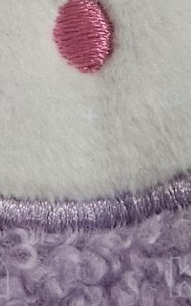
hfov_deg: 9.6
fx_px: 1133
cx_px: 90
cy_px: 9
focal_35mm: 136
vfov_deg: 15.1
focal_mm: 5.4
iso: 800
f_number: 1.8
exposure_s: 1/60
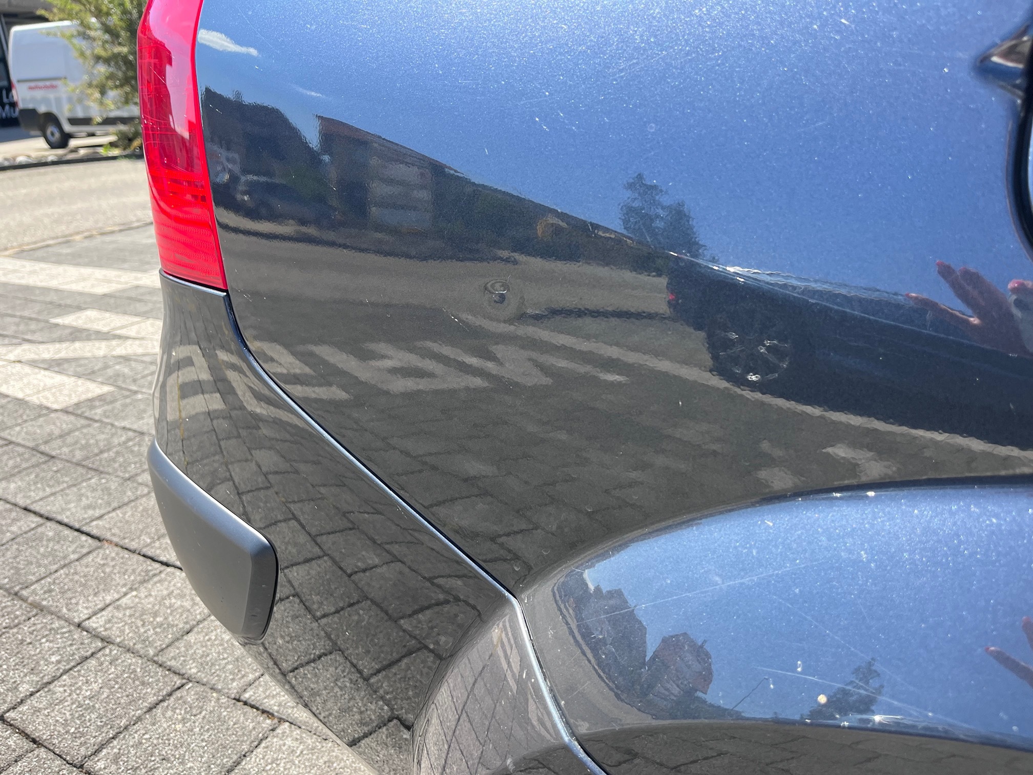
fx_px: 776
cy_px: 388
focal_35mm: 26
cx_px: 516
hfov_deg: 67.3
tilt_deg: -20.8
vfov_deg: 53.1
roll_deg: +5.7
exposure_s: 1/608
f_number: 1.6
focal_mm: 5.1
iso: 50
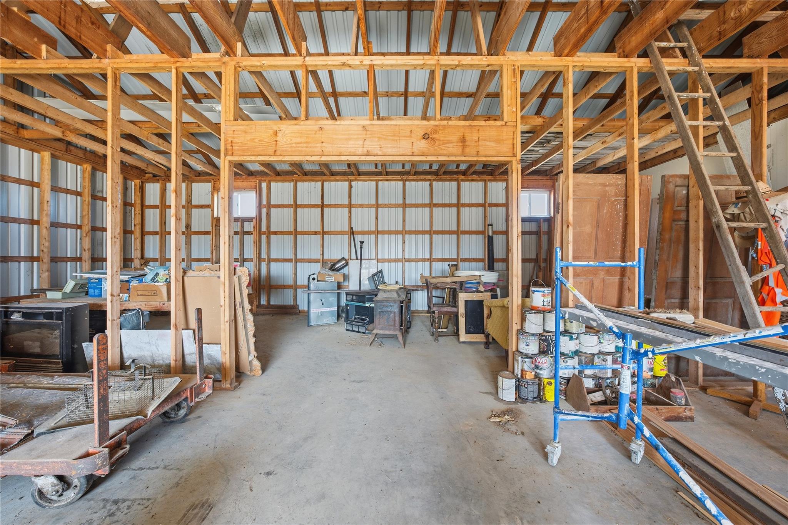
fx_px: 263
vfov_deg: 90.0
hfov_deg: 112.6
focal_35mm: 12
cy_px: 262
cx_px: 394
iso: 500
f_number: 8
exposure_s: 1/80
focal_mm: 12
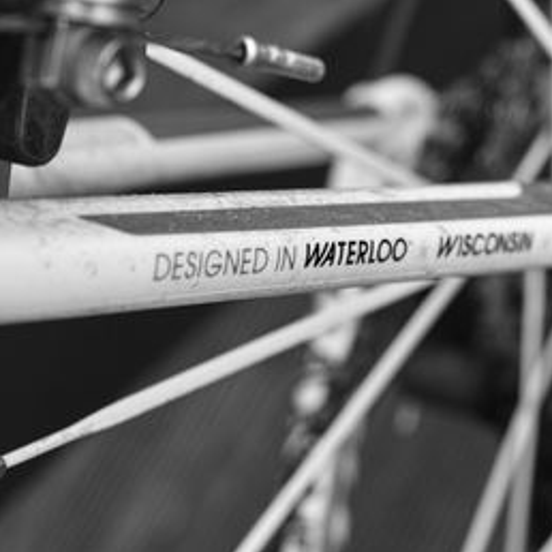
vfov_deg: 17.6
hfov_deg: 17.6
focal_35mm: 99
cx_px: 272
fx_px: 1786
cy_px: 283
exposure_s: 1/125
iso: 200
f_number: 7.1
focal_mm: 50
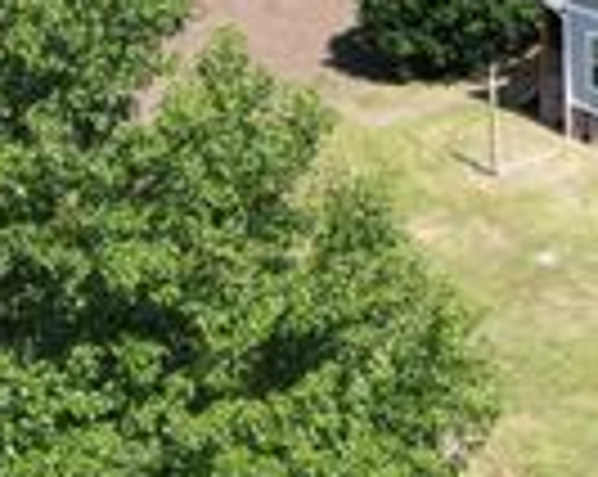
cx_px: 796
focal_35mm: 88
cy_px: 106
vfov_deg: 17.3
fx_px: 1555
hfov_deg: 19.9
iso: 110
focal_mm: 6.72
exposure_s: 1/1500
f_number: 1.7
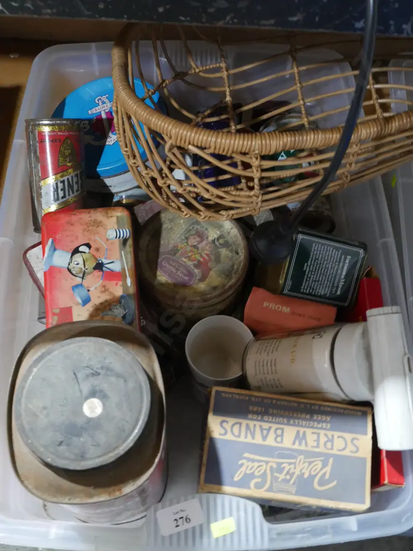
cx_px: 206
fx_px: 604
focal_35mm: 38
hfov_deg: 37.7
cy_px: 276
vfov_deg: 49.0
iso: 3200
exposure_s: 1/25
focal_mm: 19
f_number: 7.1
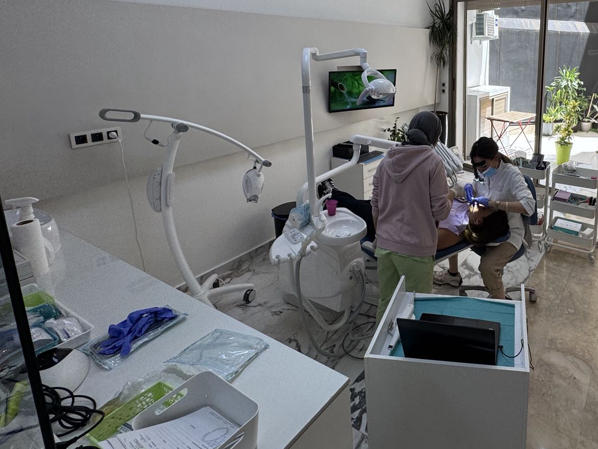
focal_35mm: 22
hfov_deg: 69.7
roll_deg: -0.4
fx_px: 380
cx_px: 470
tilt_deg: -10.8
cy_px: 120
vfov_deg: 58.3
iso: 40
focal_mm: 2.22
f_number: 2.2
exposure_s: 1/212
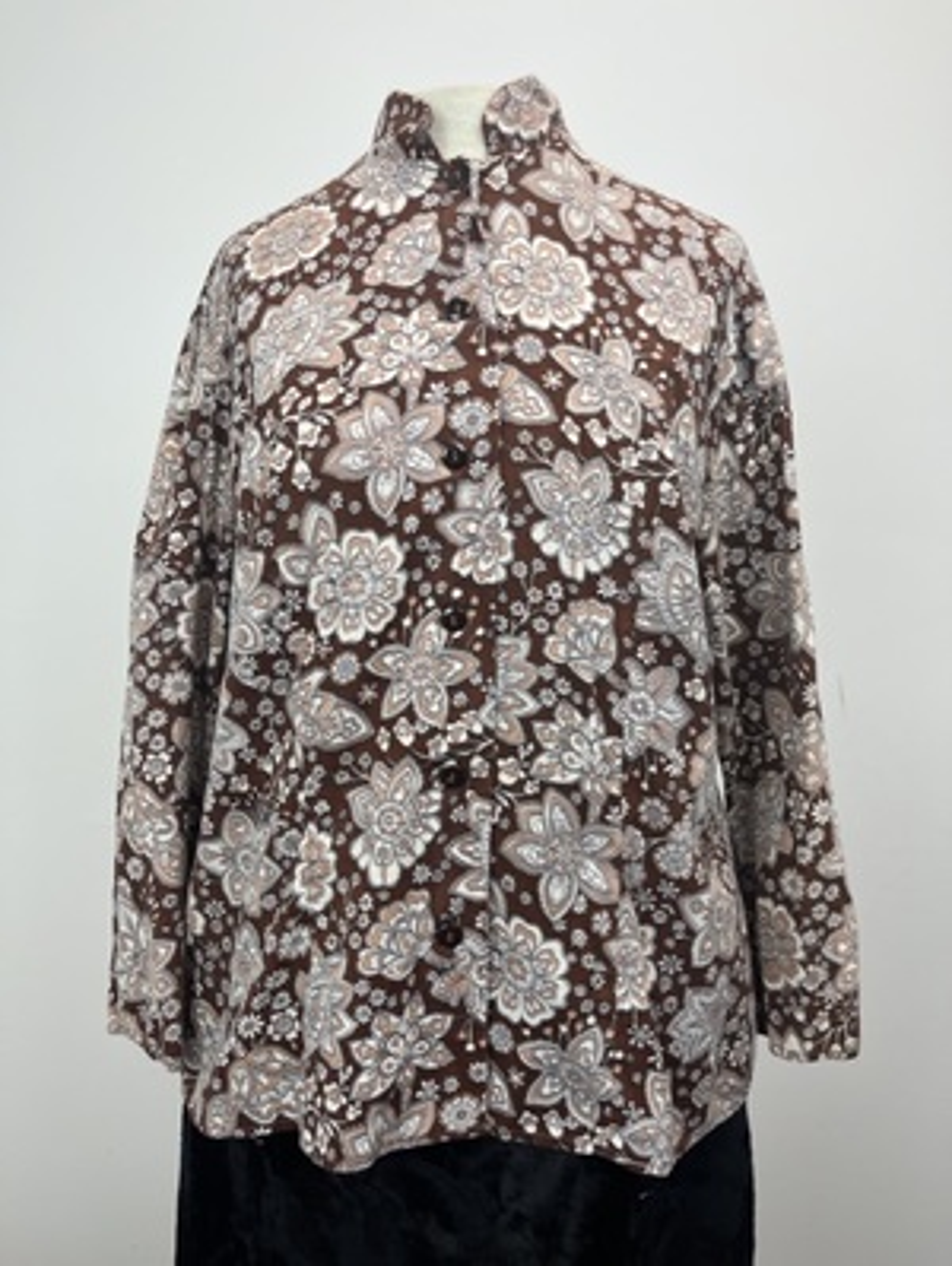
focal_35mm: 26
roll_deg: -0.3
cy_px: 633
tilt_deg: -5.3
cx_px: 476
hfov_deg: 53.1
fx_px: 952
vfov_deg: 67.3
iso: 50
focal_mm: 5.1
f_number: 1.6
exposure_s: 1/279
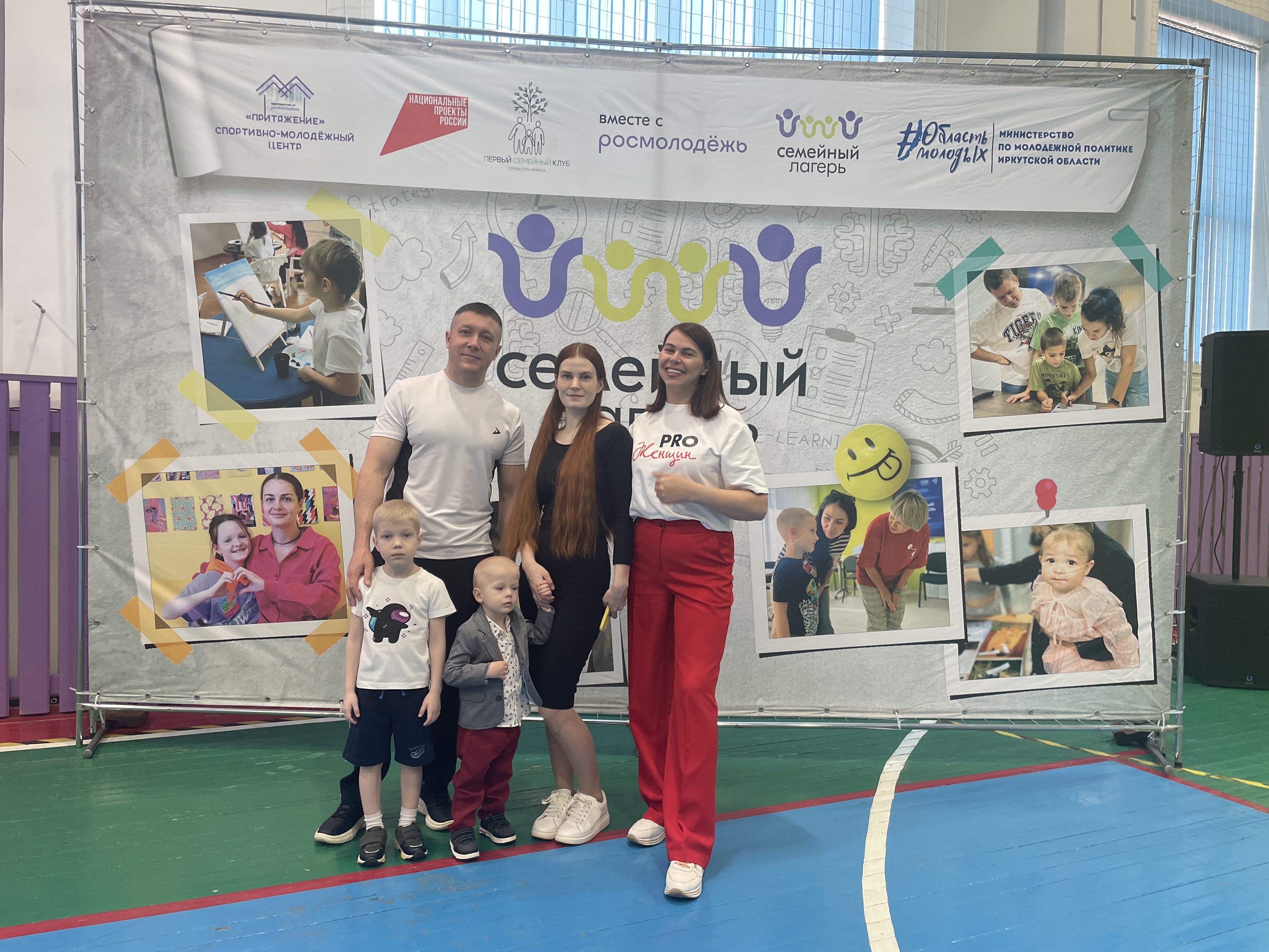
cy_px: 476
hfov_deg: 67.3
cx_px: 634
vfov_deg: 53.1
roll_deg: -0.9
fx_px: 953
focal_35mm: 26
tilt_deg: -1.1
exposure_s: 1/100
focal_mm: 4.2
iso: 100
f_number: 1.6
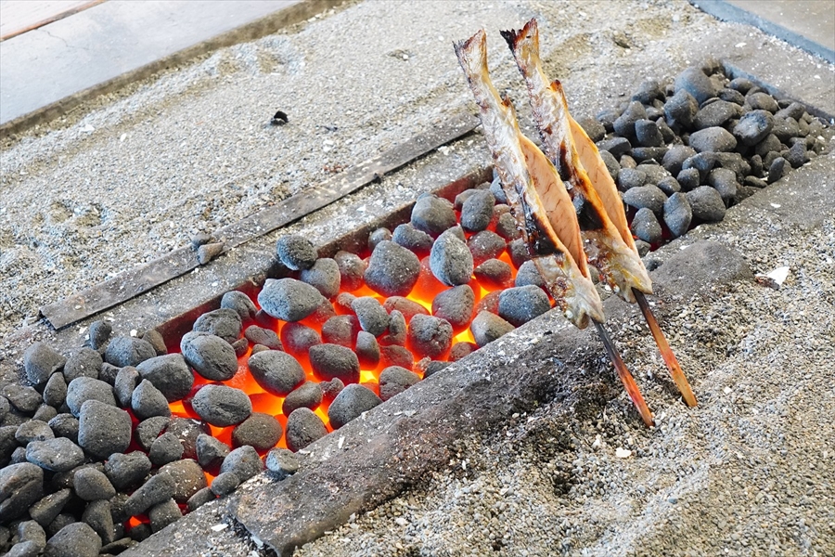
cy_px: 278
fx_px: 1392
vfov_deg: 22.6
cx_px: 418
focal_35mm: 60
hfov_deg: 33.4
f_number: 8
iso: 4000
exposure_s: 1/20
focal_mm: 40
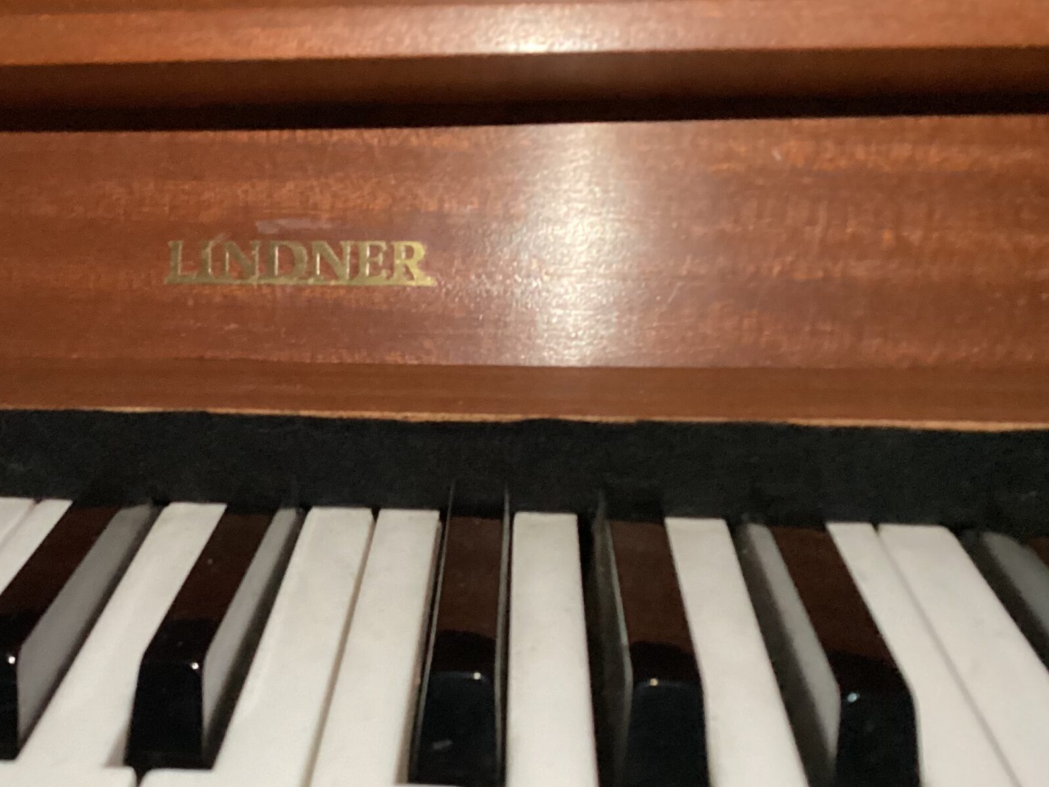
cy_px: 476
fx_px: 1515
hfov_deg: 37.0
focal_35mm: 50
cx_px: 231
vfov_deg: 29.0
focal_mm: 3.3
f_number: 2.4
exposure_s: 1/50
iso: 320
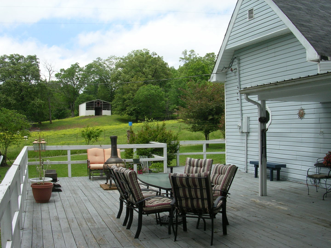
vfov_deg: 37.7
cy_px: 124
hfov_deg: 49.0
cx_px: 166
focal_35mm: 38
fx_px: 363
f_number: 5.6
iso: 50
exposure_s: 1/230
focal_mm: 5.8
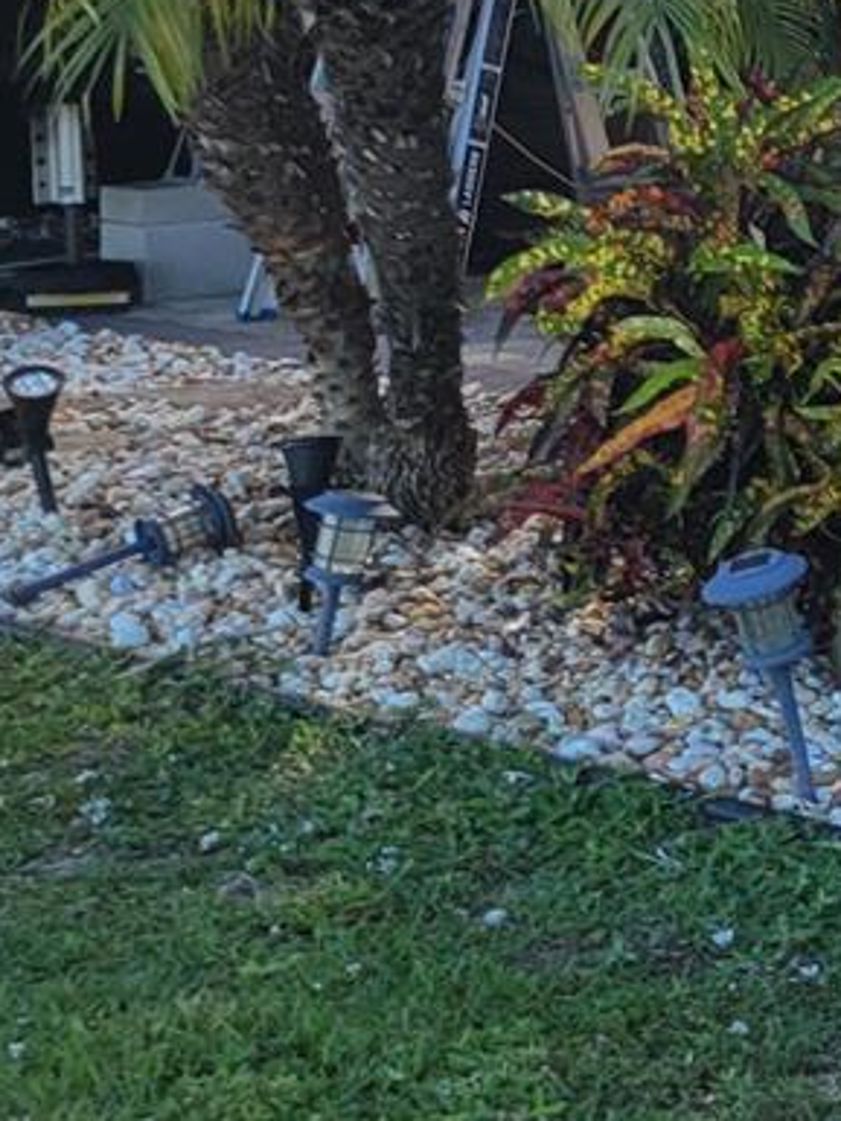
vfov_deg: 17.7
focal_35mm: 108
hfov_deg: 11.6
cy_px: -17
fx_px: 3497
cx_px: 1926
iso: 40
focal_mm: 5.4
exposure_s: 1/572
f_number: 1.8
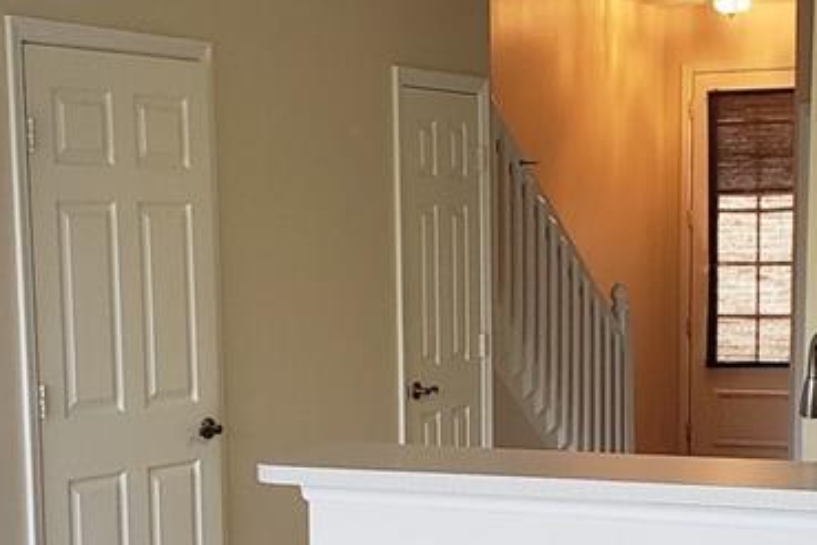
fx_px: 1997
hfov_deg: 23.1
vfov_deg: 15.3
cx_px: 509
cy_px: 512
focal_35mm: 88
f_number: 2.4
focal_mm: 4.3
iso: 200
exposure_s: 1/60
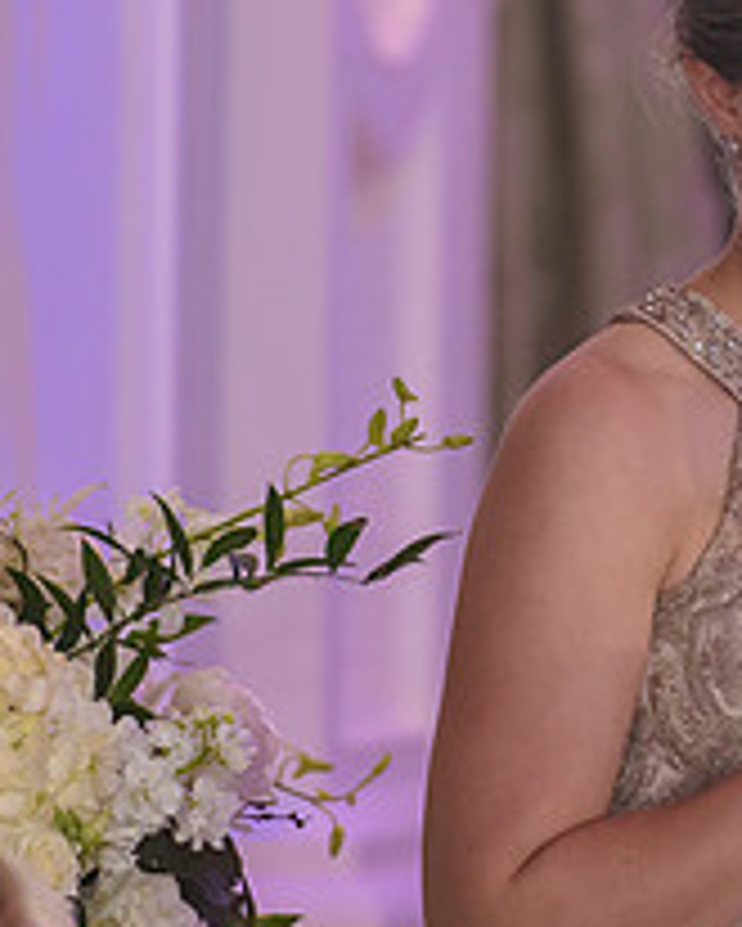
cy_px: 241
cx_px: 764
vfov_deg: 3.7
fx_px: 14483
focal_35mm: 528
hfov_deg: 2.9
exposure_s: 1/125
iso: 1600
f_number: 3.2
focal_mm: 200
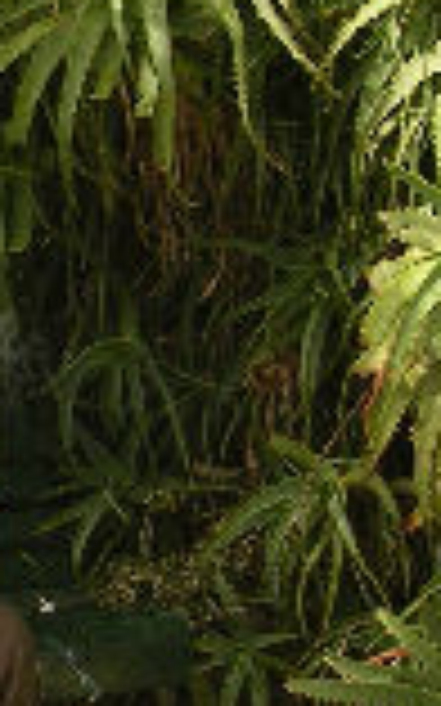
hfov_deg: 9.8
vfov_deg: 15.9
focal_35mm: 131
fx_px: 2521
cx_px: -158
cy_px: 225
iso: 50
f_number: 2.8
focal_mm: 5.8
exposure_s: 1/332
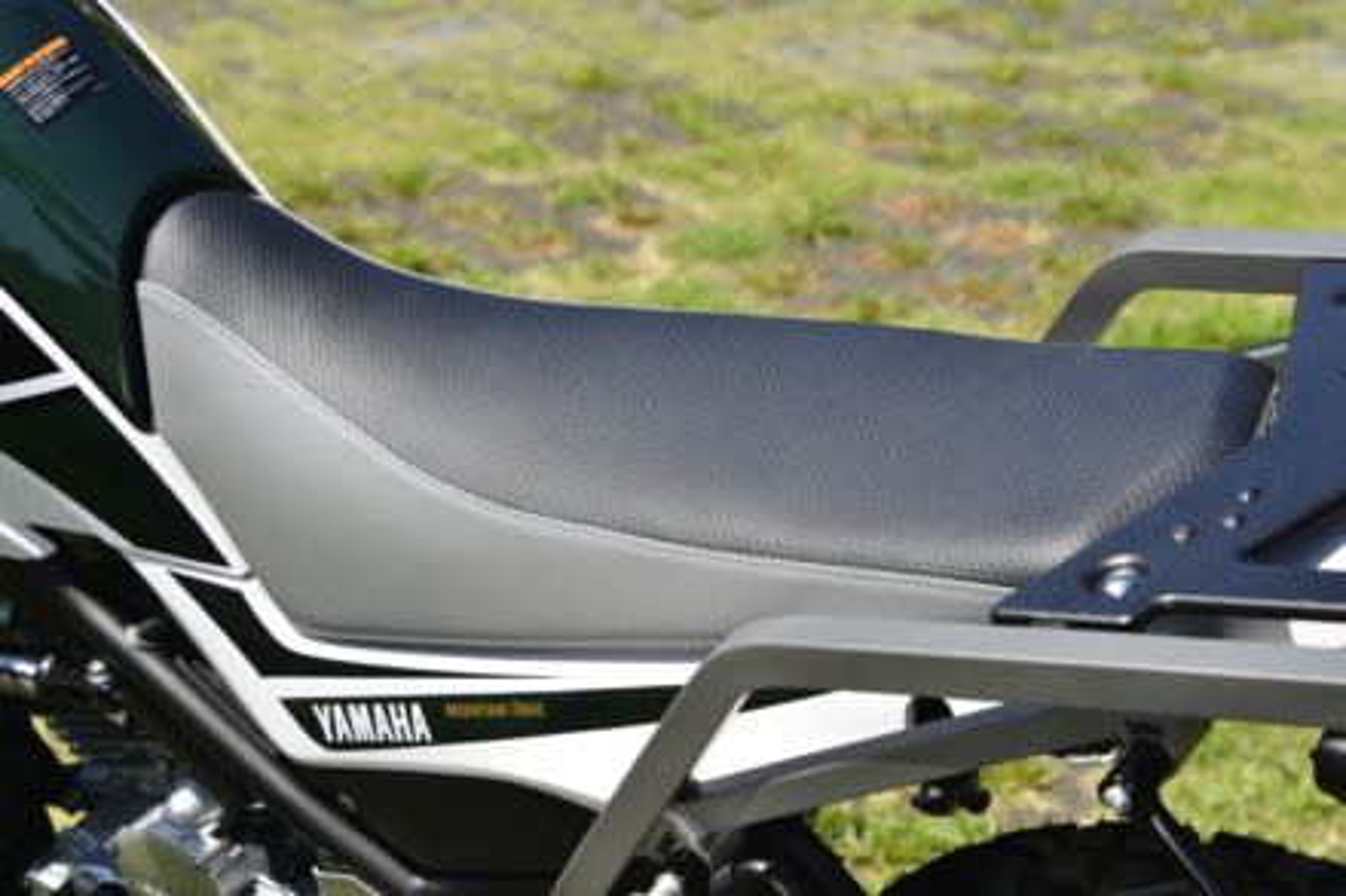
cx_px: 673
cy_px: 448
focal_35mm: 98
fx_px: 3663
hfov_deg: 20.8
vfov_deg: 14.0
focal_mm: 98
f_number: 8
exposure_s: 1/125
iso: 100
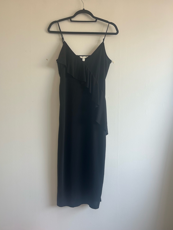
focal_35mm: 26
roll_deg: -0.6
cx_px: 86
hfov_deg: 53.1
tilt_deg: -2.0
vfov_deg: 67.3
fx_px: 173
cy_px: 115
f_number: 1.5
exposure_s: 1/121
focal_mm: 5.7
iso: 80
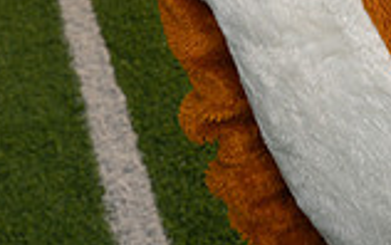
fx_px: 1301
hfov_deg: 17.1
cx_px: 158
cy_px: -299
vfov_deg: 9.7
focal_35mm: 122
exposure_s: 1/250
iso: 100
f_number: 8
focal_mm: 42
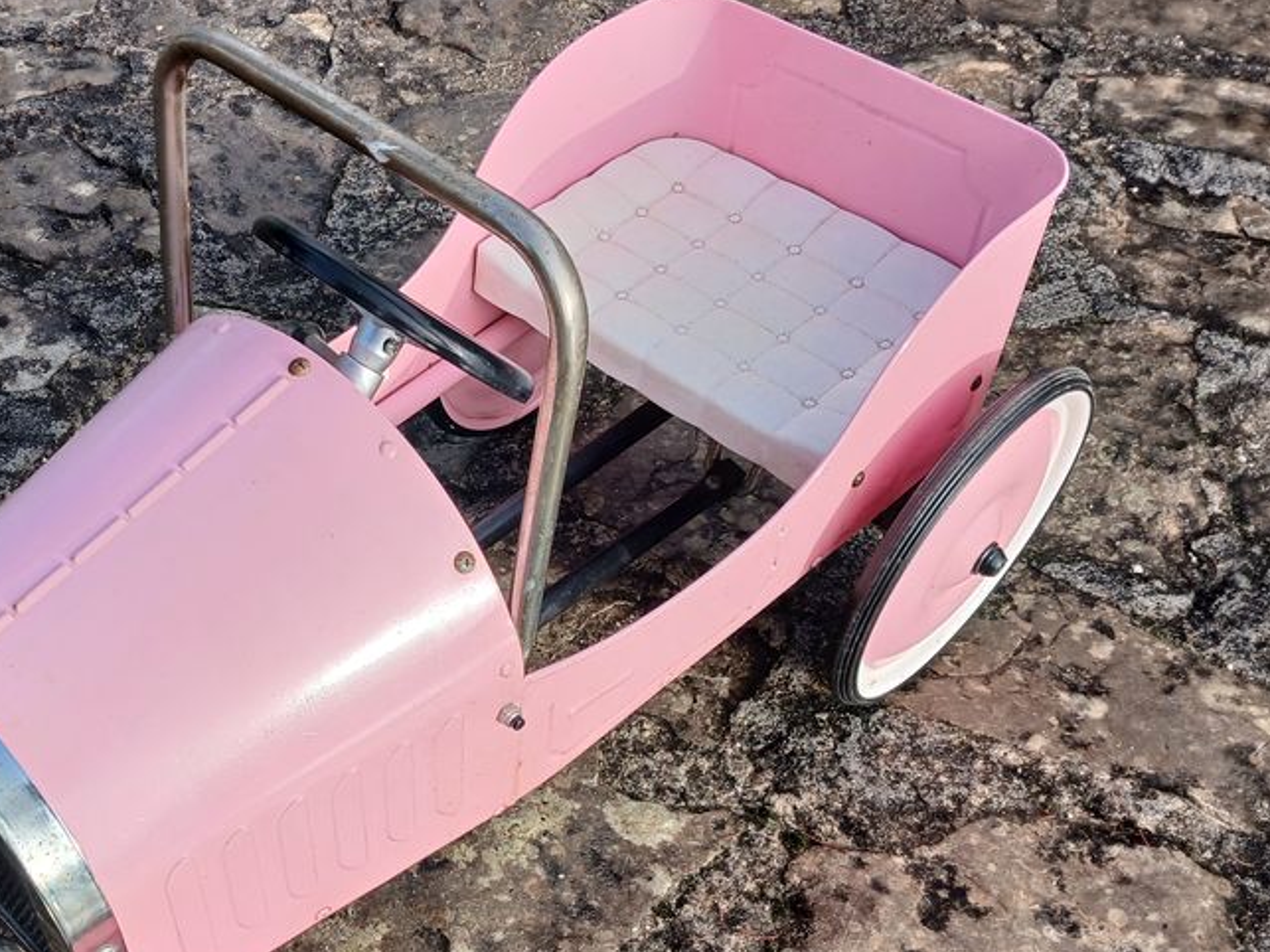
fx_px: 1541
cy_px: 697
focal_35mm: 42
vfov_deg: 33.7
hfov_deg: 44.0
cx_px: 405
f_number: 1.8
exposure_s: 1/248
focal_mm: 3.98
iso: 20
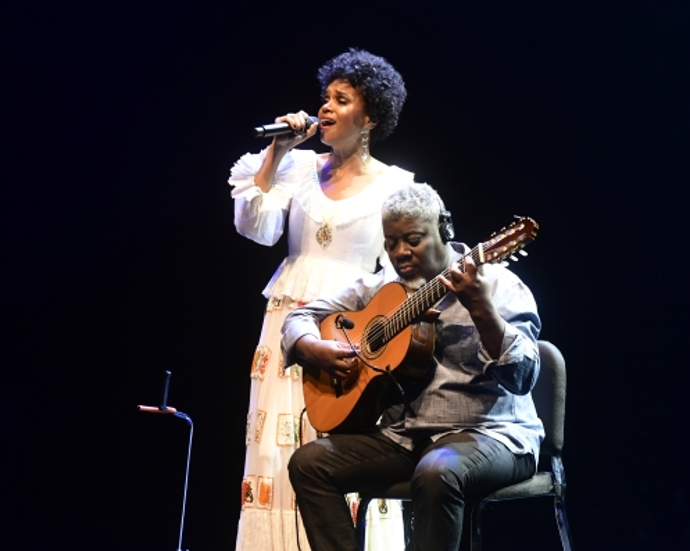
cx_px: 303
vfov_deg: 4.5
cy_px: 275
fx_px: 6939
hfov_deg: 5.7
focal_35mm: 340
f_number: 4
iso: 1600
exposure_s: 1/200
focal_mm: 200
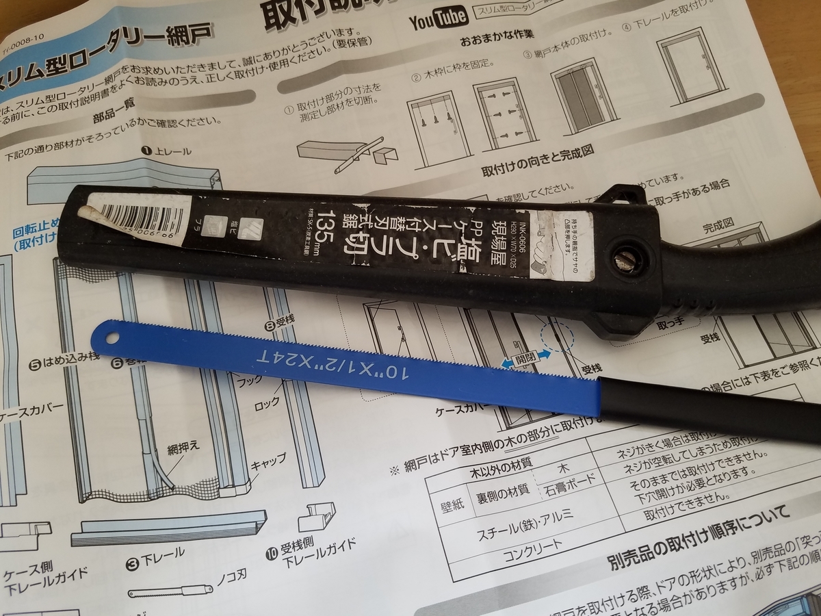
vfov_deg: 53.1
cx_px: 410
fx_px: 617
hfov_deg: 67.3
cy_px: 308
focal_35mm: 26
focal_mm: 4.2
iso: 80
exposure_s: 1/50
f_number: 1.7
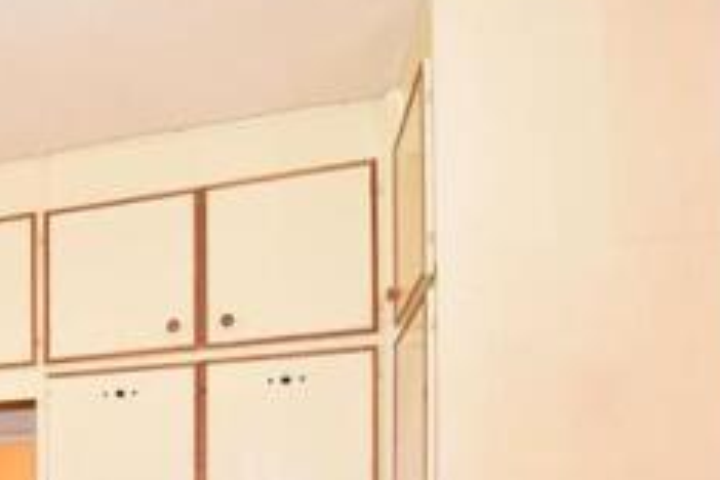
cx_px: -157
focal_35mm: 42
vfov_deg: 27.8
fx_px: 840
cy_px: 583
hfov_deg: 35.7
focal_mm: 10
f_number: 5
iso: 200
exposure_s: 1/30
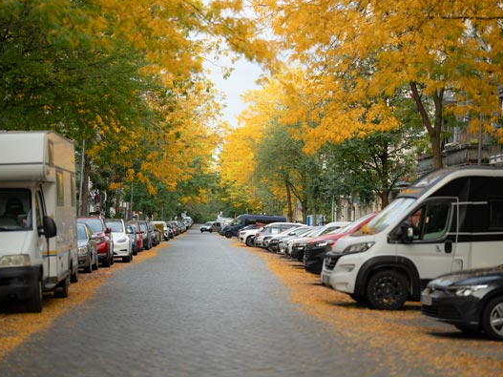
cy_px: 187
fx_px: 1351
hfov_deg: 21.1
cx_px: 234
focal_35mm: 93
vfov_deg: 15.9
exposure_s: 1/1600
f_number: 1.6
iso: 640
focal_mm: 85
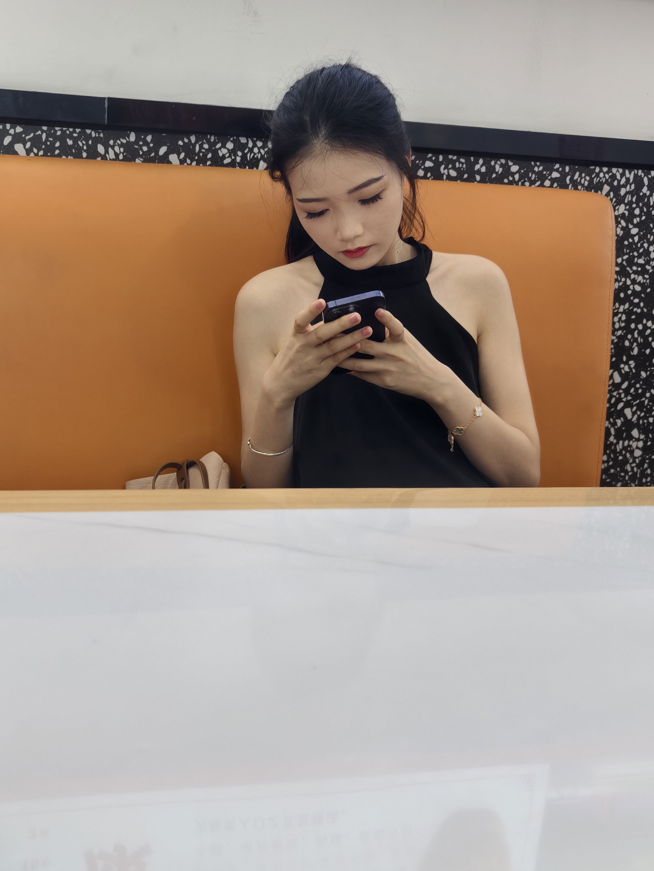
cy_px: 452
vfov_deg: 53.9
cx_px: 267
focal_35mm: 34
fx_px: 857
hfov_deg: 41.6
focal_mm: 8.67
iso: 130
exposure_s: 1/100
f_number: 1.75
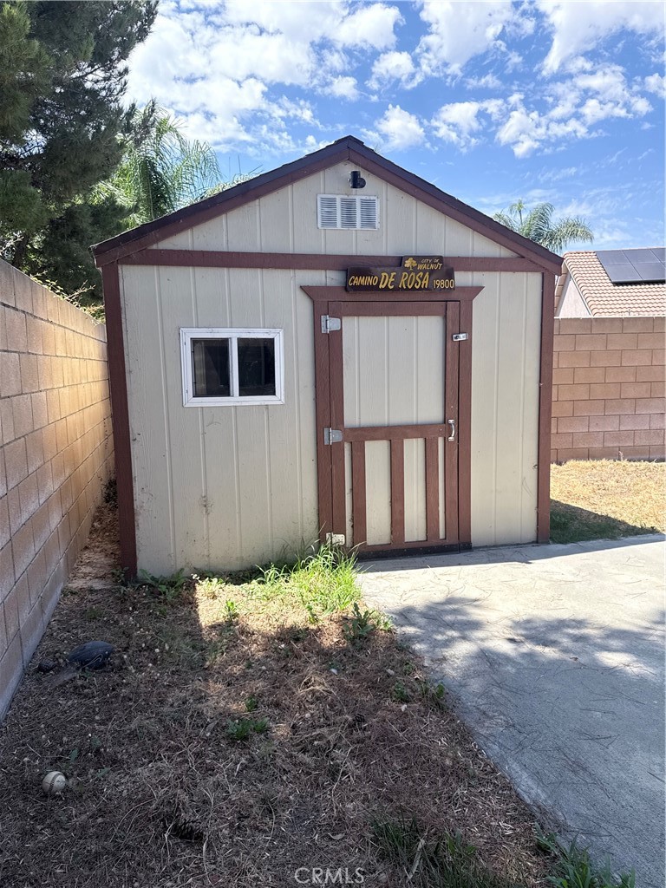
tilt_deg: -5.5
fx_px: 616
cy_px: 444
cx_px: 333
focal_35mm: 24
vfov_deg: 71.6
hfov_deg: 56.8
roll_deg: +1.0
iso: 100
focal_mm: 6.76
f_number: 1.78
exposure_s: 1/2370
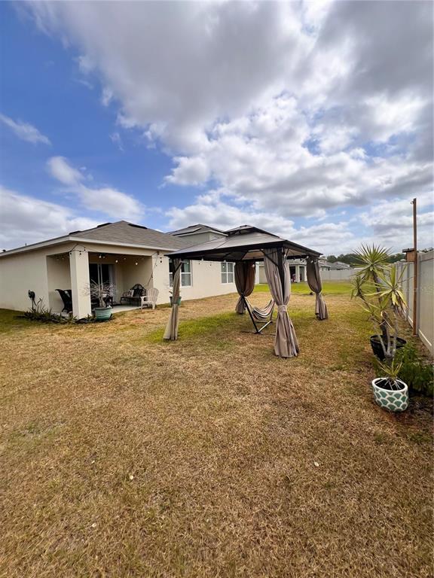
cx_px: 217
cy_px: 289
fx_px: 217
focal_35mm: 13
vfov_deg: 106.2
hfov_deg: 89.9
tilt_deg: -2.6
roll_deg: +1.4
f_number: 1.8
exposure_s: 1/2421
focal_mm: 1.57
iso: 32
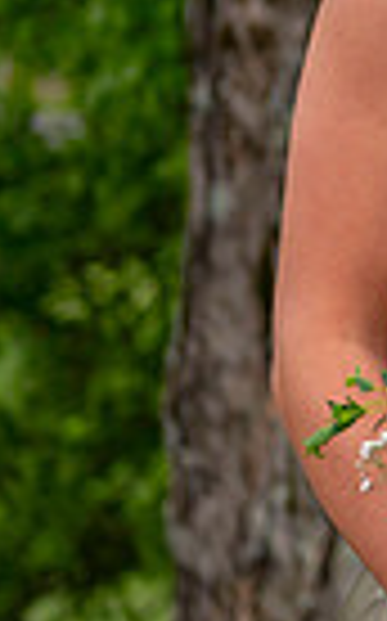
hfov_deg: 4.0
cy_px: 3
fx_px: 5462
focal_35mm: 323
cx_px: 1063
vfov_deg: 6.5
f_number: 4
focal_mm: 70
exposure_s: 1/1250
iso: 200
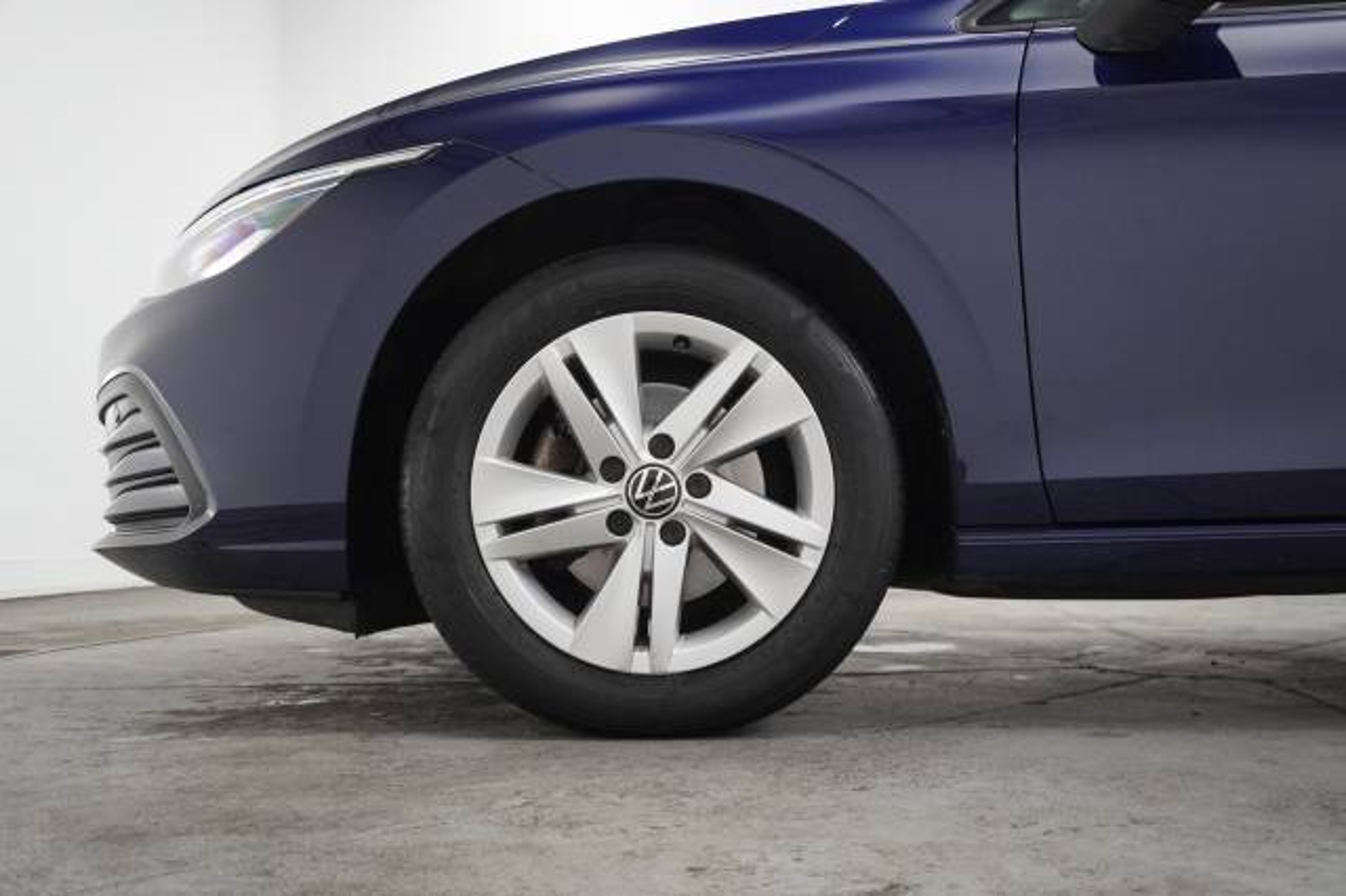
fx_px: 1289
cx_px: 673
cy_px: 448
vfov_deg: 38.3
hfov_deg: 55.1
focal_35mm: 34
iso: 2500
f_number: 4
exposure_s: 1/160
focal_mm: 23
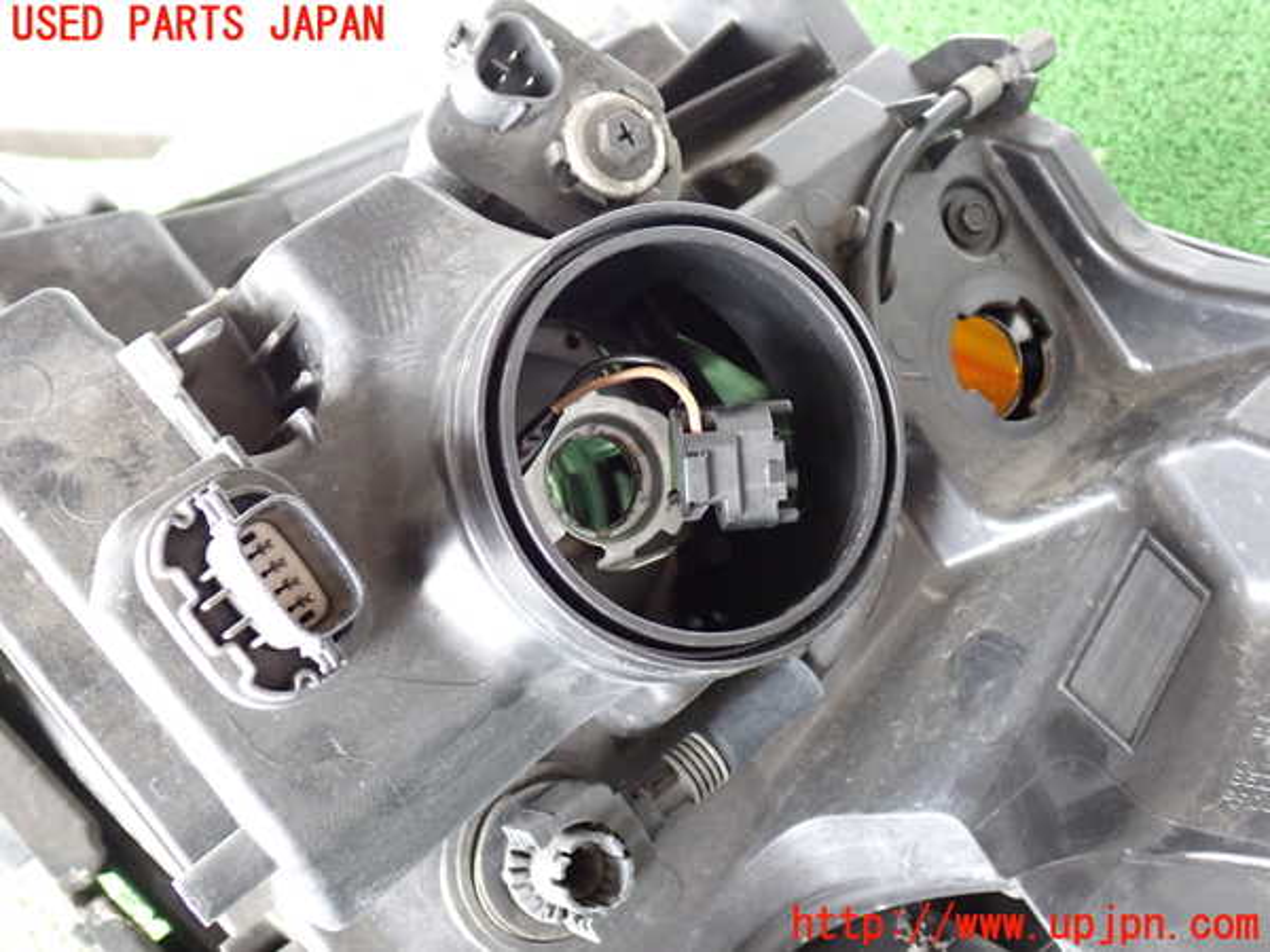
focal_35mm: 38
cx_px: 635
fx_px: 1394
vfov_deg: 37.7
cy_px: 476
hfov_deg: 49.0
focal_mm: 6.83
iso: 800
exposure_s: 1/30
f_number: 2.7
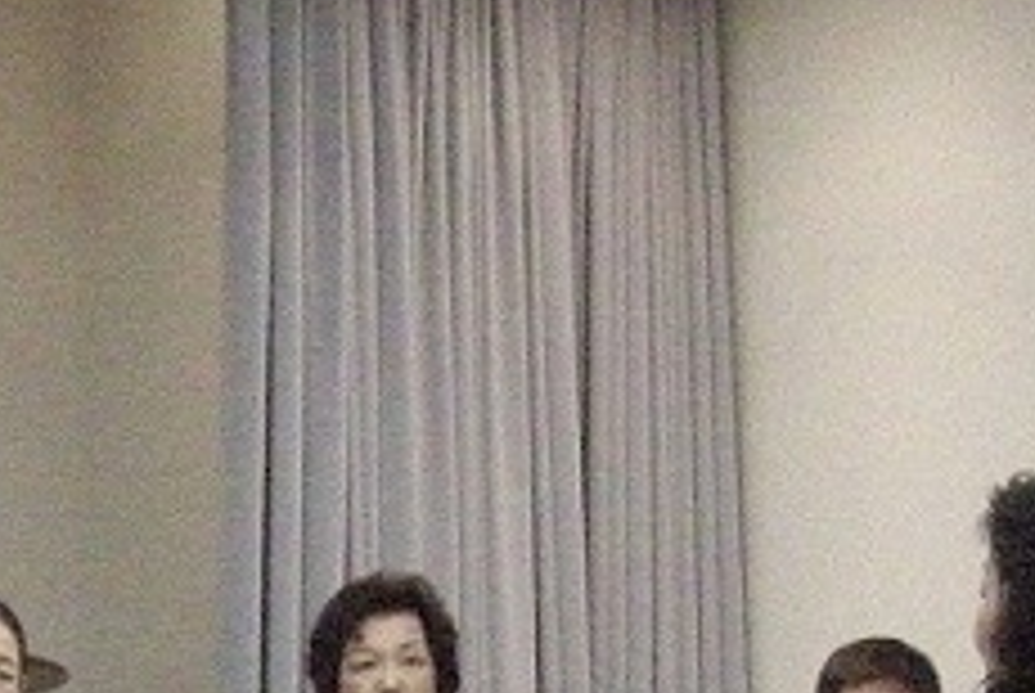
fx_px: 7945
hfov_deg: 7.4
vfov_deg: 5.0
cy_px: 961
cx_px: 198
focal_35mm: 276
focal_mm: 12.9
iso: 1600
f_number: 3.5
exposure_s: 1/76.3
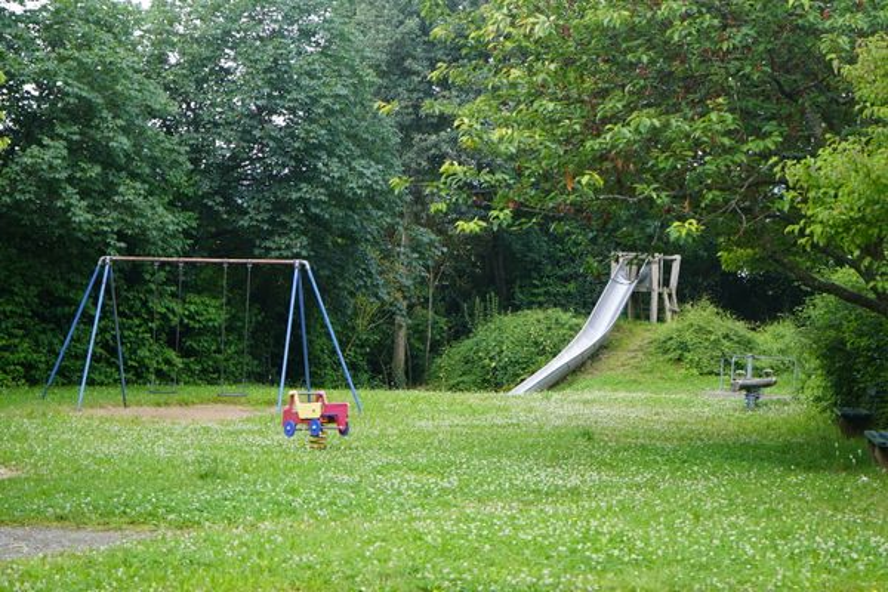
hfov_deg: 24.8
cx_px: 444
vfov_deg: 16.7
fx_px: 2023
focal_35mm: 82
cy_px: 296
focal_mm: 55
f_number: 5
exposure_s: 1/100
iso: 100
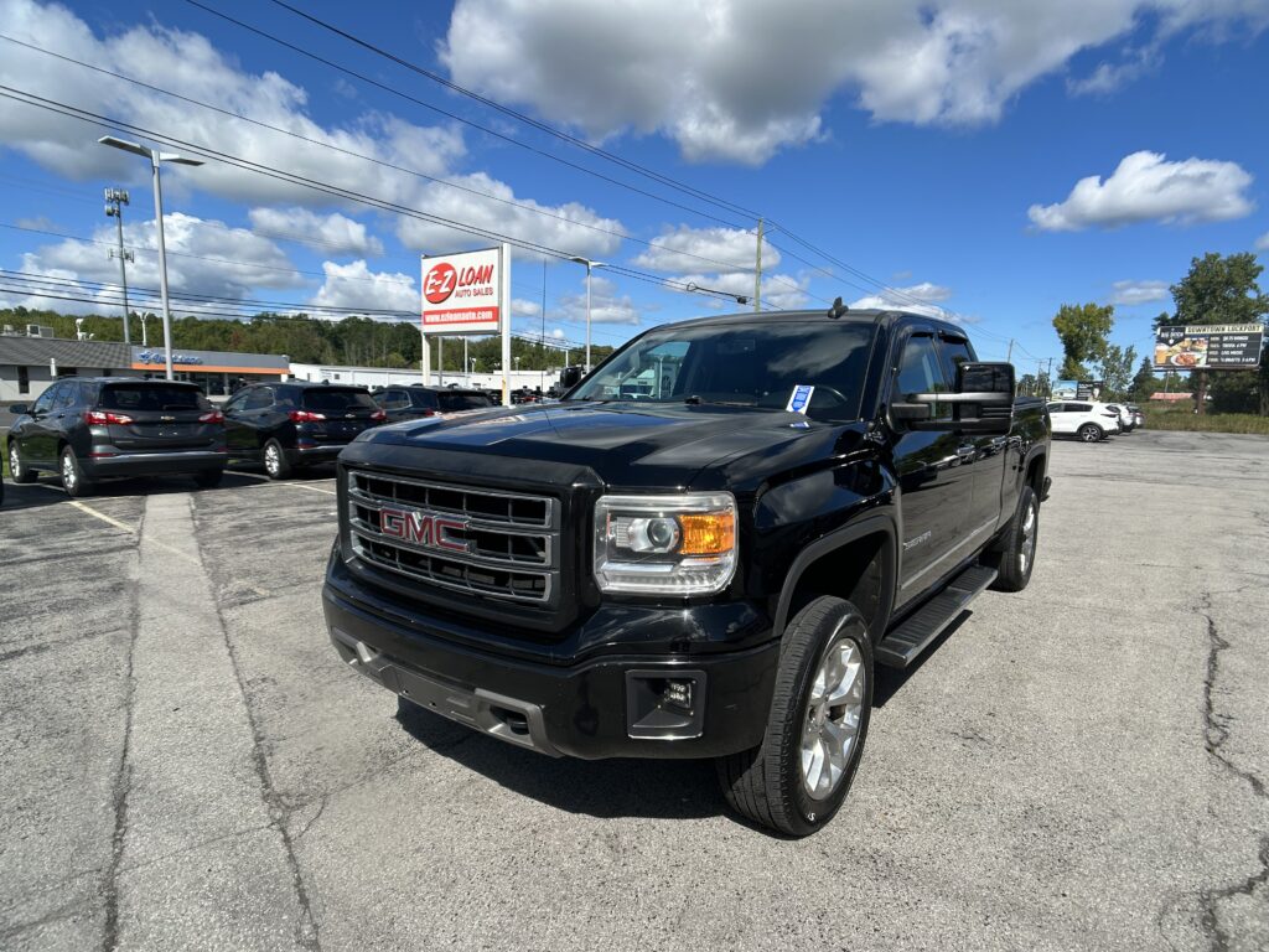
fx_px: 953
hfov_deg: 67.3
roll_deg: -1.4
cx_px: 634
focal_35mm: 26
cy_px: 476
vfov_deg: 53.1
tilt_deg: -9.2
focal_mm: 5.7
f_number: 1.5
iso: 50
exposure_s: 1/4274
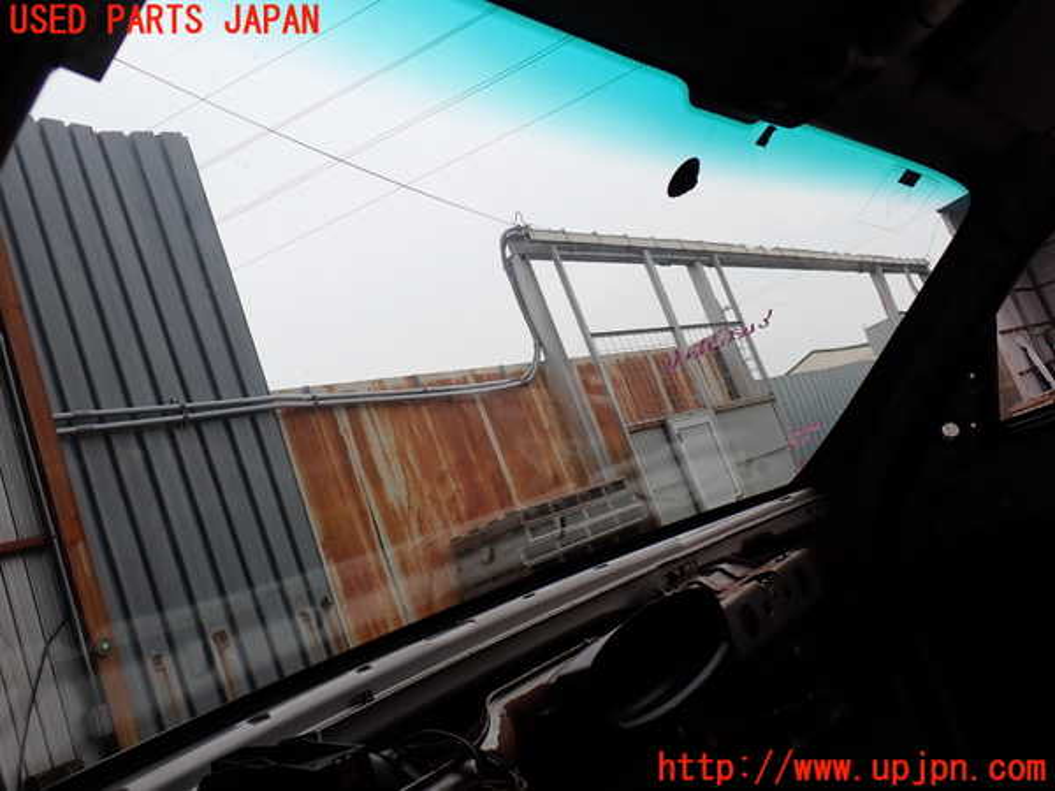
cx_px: 528
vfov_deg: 46.8
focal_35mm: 30
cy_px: 396
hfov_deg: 60.0
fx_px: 914
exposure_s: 1/640
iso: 100
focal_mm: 5.4
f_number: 3.2
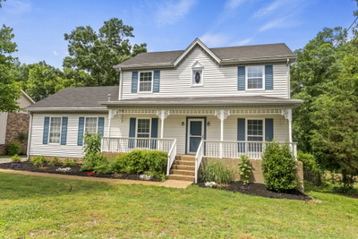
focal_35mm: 24
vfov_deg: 53.2
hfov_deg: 73.7
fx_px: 239
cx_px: 179
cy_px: 120
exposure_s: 1/2000
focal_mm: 24
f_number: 2.8
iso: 640
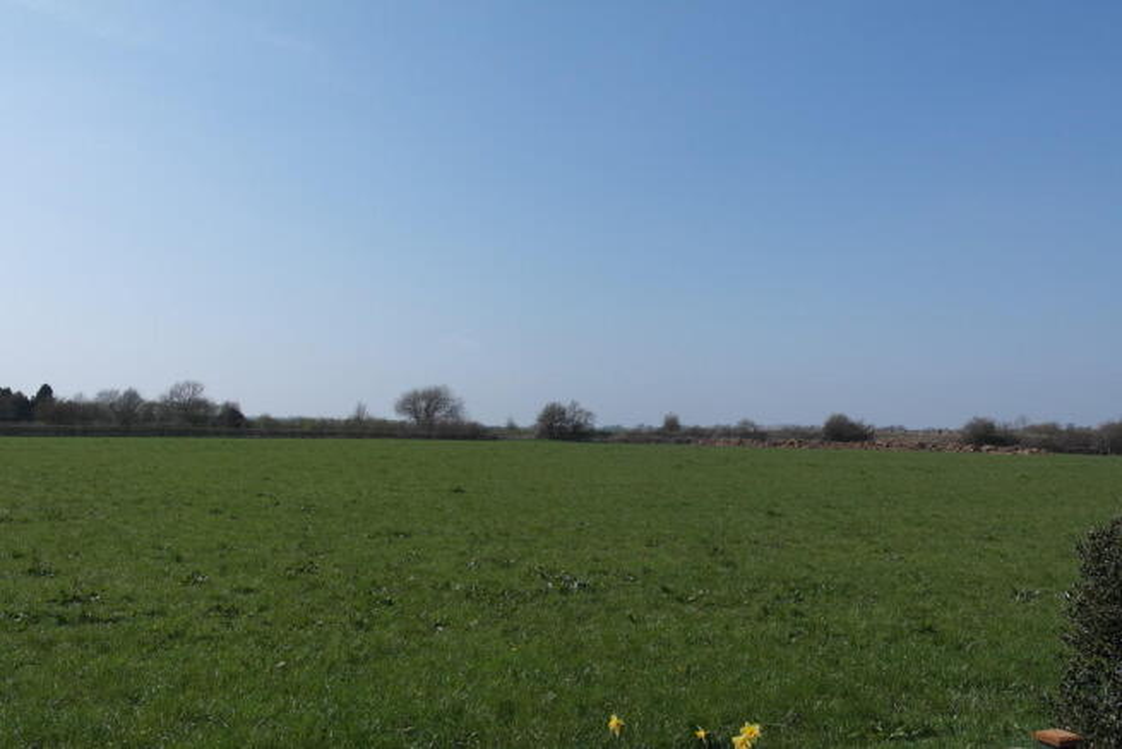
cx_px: 561
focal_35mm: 30
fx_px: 935
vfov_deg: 43.6
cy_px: 374
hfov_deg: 61.9
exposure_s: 1/180
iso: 100
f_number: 7.1
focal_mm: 20
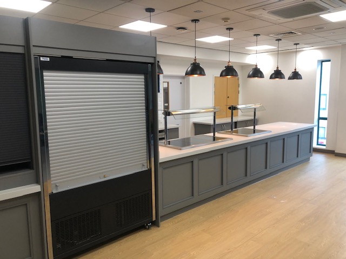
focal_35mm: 28
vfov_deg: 49.7
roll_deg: +1.3
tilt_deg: -7.6
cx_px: 173
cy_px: 130
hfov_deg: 63.4
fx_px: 280
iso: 25
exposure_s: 1/33
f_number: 1.8
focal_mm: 4
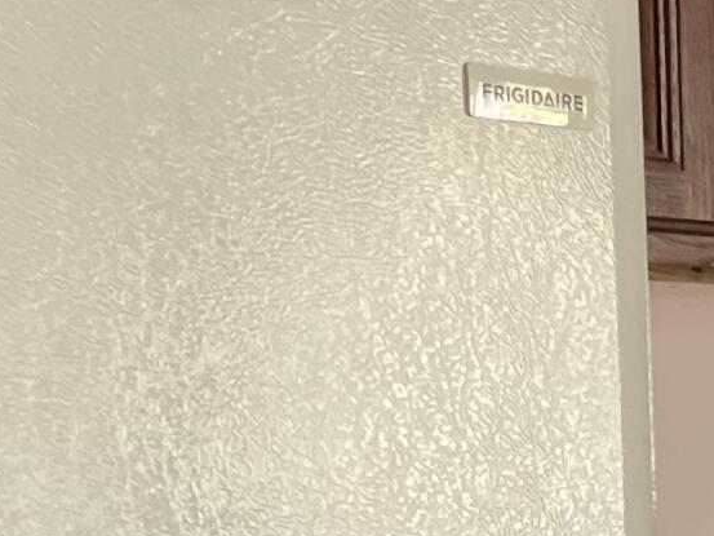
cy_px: 762
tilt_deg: -7.4
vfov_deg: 10.2
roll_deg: -1.0
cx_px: 1806
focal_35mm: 141
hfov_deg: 11.3
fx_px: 2909
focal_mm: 5.1
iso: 320
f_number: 1.6
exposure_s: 1/60
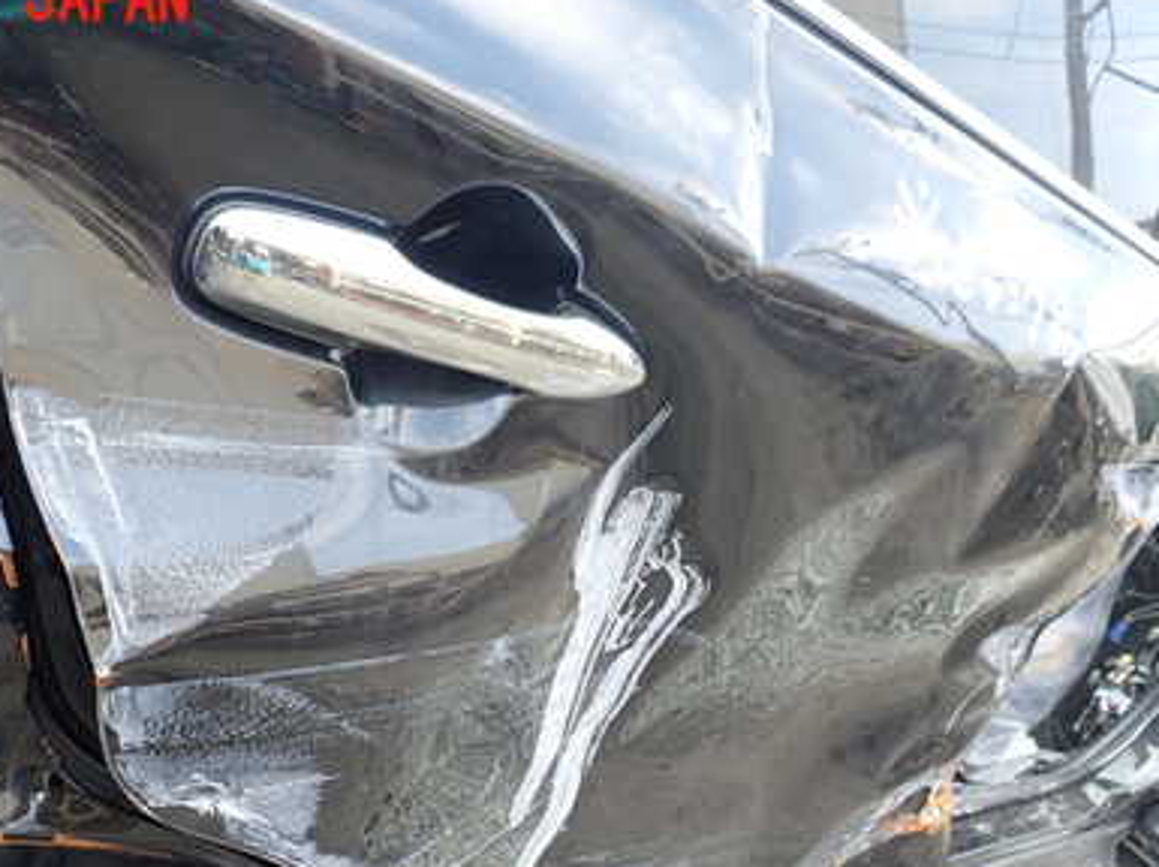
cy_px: 641
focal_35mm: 39
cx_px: 545
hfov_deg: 47.9
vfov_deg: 36.0
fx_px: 1305
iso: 100
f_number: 2.8
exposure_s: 1/80
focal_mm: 4.5
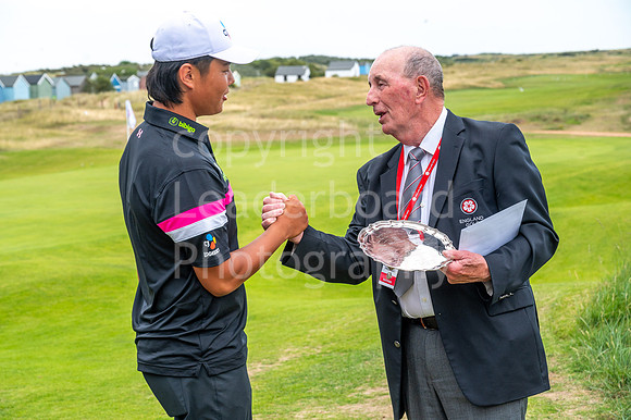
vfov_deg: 19.4
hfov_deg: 28.9
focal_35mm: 70
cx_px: 316
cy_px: 210
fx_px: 1226
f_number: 6.3
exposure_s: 1/200
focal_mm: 70
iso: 400
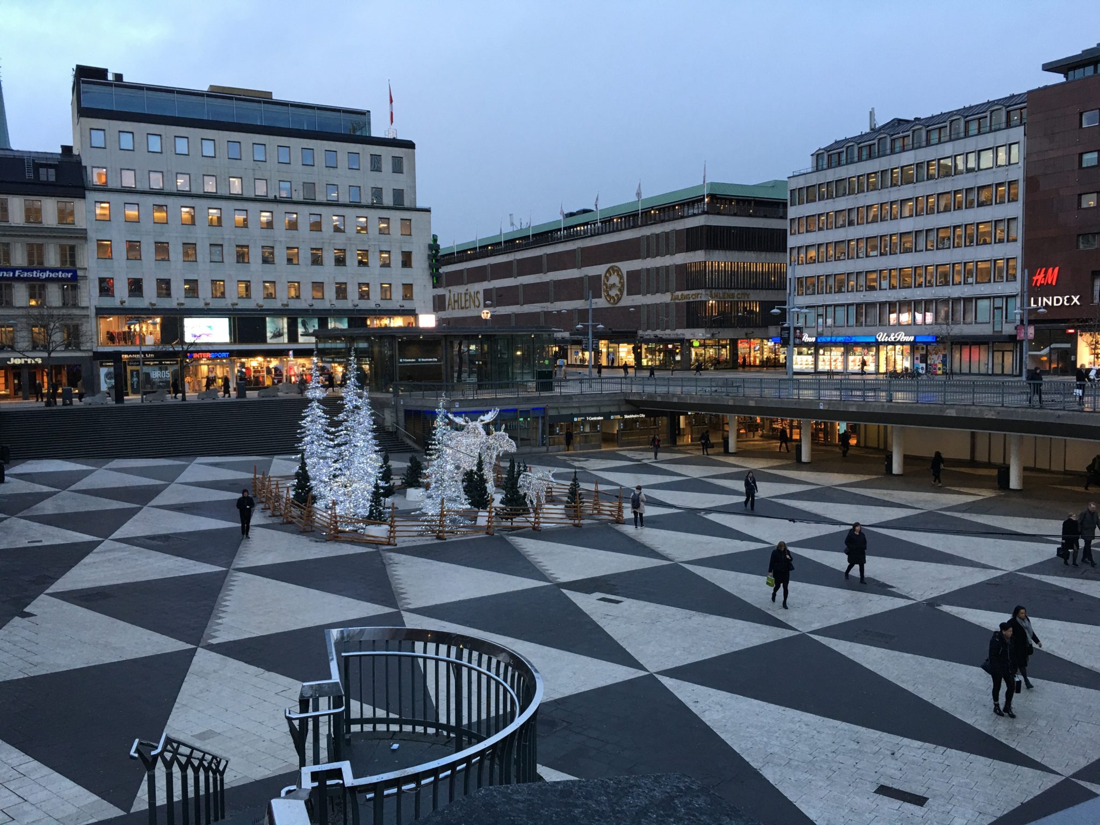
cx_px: 550
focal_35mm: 29
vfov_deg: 48.2
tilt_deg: -2.0
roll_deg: +0.5
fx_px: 922
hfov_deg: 61.7
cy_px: 412
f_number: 2.2
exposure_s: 1/33
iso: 32
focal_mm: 4.15
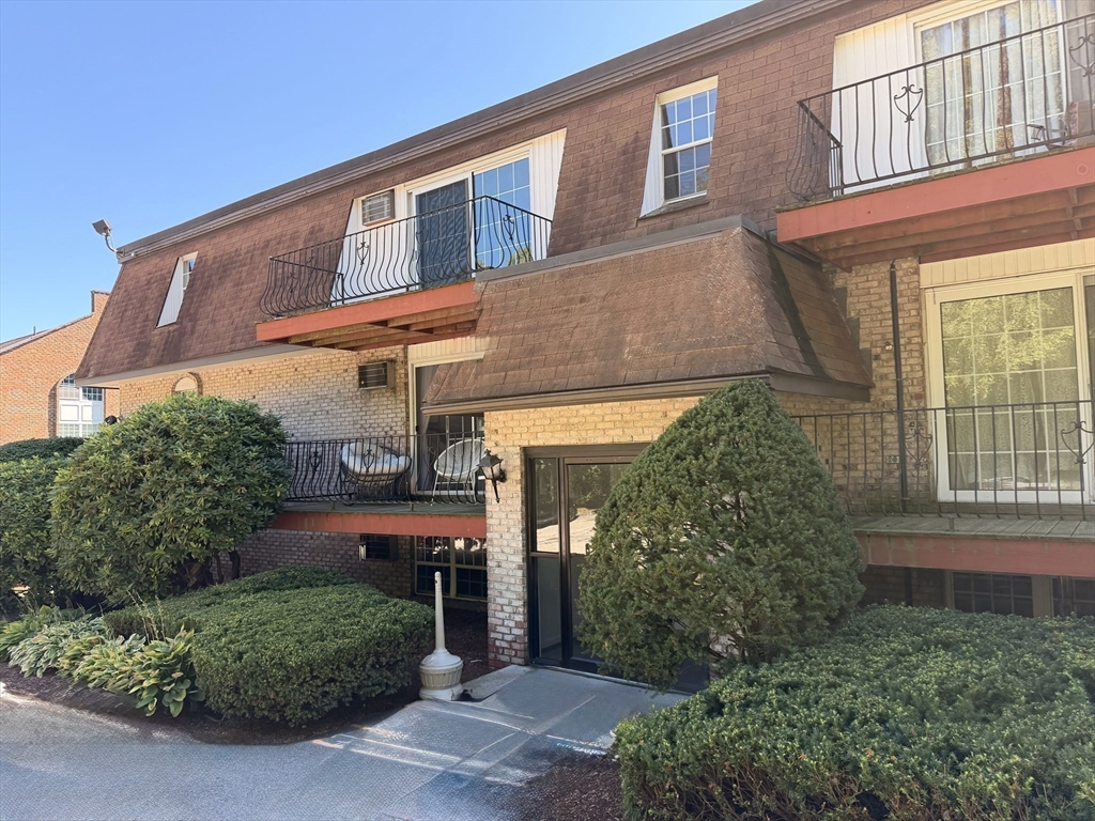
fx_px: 759
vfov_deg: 56.8
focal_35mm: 24
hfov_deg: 71.6
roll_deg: +1.3
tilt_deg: +2.8
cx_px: 548
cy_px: 410
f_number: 1.78
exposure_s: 1/649
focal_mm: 6.76
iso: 100
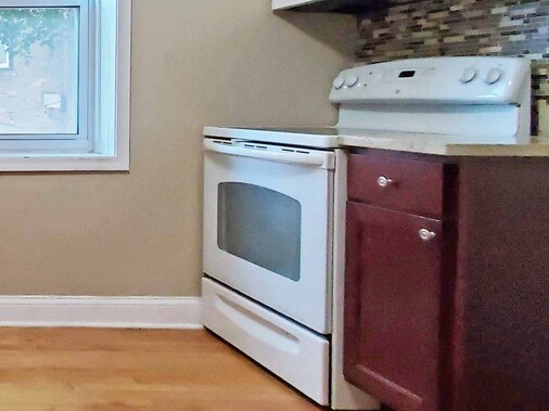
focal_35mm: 37
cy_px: 115
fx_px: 587
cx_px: -139
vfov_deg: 37.9
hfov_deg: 36.2
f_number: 2.2
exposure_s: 1/40
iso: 500
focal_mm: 1.8
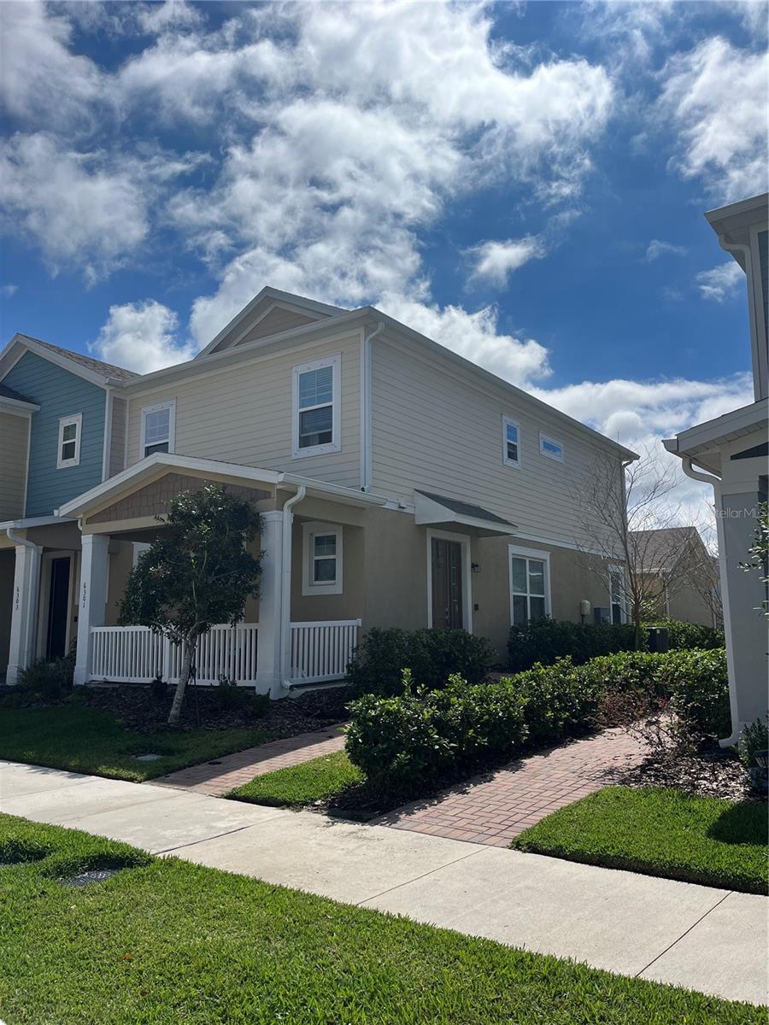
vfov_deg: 67.3
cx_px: 384
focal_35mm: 26
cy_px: 512
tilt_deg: +8.8
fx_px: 770
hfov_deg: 53.1
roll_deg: +0.3
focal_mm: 5.1
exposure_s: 1/9901
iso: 50
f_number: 1.6
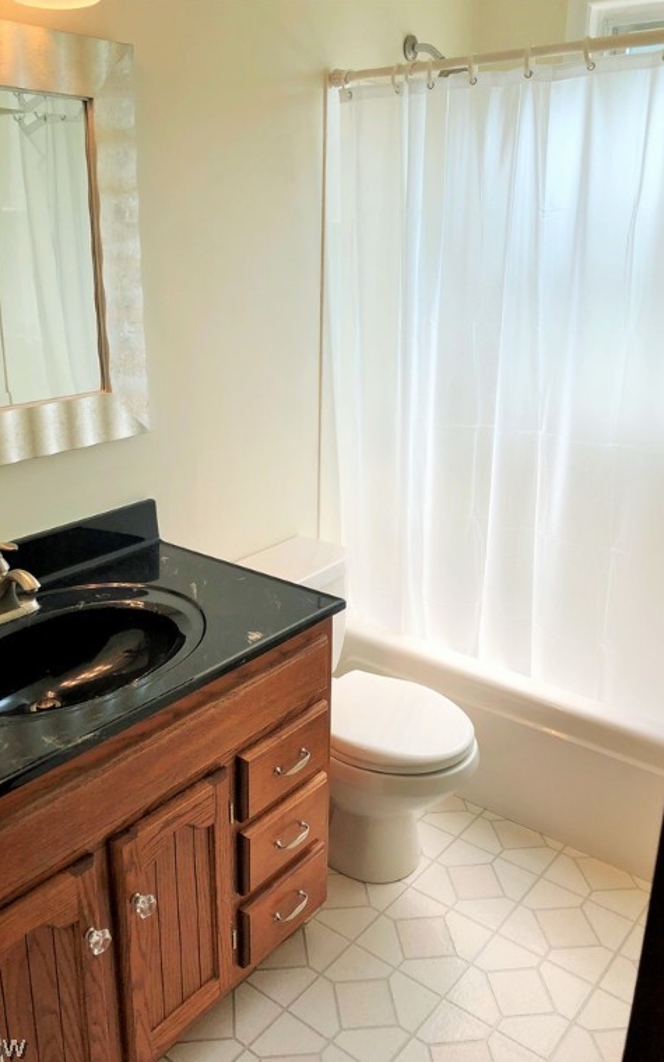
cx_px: 284
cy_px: 532
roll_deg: -0.5
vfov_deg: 62.9
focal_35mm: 30
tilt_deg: -19.3
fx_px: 869
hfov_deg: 41.7
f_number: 1.8
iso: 20
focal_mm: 3.99
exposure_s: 1/309
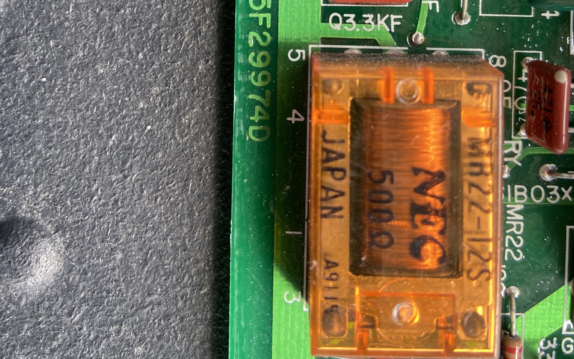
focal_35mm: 42
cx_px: 288
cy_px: -40
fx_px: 657
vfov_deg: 27.8
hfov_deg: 47.2
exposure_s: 1/127
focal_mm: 4.25
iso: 32
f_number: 1.8
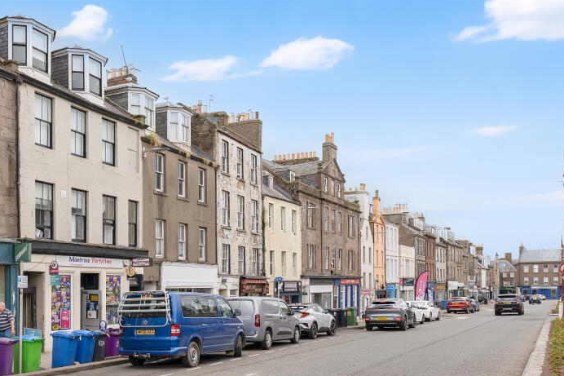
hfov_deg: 50.3
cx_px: 158
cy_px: 234
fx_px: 579
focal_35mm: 37
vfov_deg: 35.7
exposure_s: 1/250
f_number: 5.6
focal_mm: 25
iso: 200
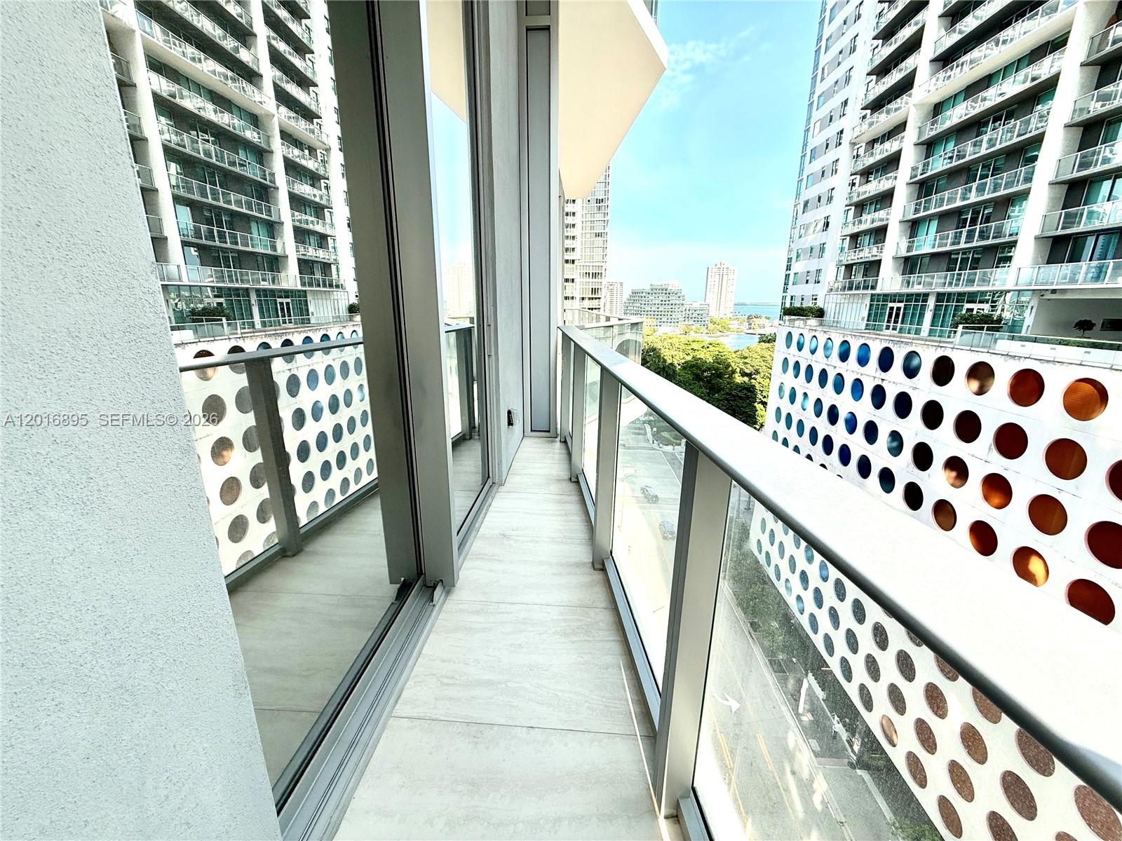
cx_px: 561
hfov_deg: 102.1
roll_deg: -0.8
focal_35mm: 14
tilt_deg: -14.2
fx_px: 454
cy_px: 420
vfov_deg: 85.7
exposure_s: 1/830
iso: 64
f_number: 2.2
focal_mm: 2.22
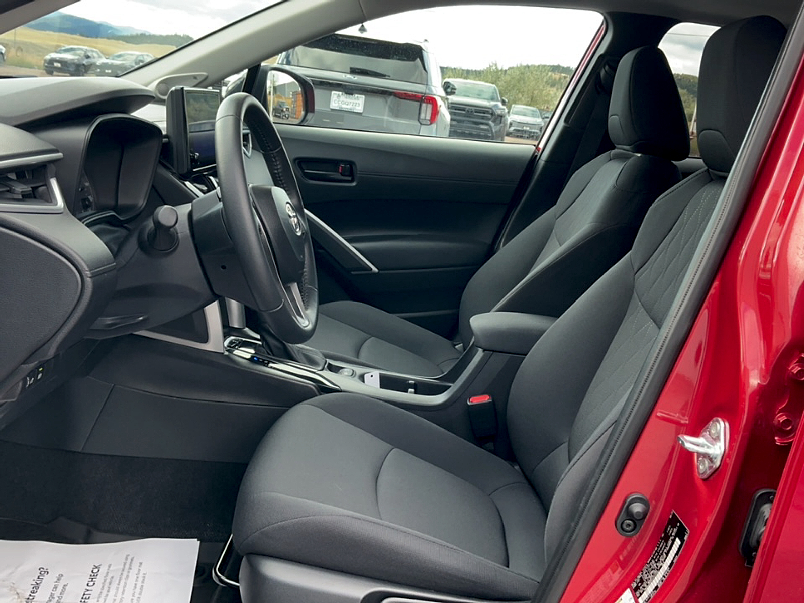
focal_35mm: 30
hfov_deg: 60.0
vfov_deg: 46.8
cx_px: 402
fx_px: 697
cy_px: 302
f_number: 1.8
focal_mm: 3
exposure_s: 1/60
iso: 25
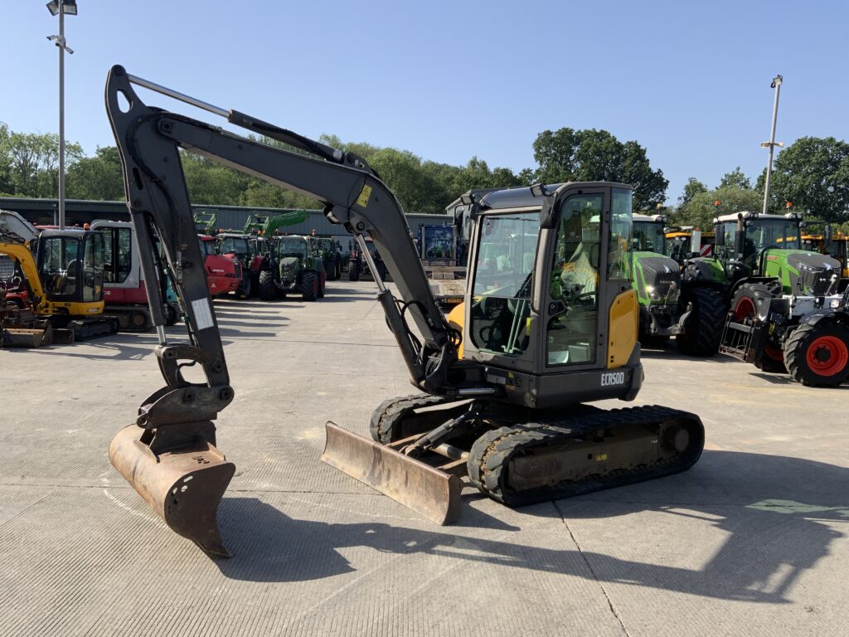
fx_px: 711
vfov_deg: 48.2
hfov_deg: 61.7
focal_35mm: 29
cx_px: 424
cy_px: 318
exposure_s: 1/1412
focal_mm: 3
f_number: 1.8
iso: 16
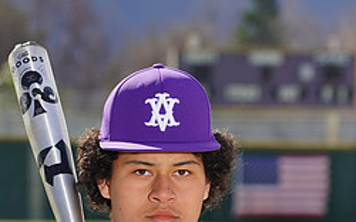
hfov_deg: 4.6
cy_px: 310
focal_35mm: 459
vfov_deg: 2.9
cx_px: 143
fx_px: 4451
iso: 100
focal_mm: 194
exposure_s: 1/250
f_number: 9
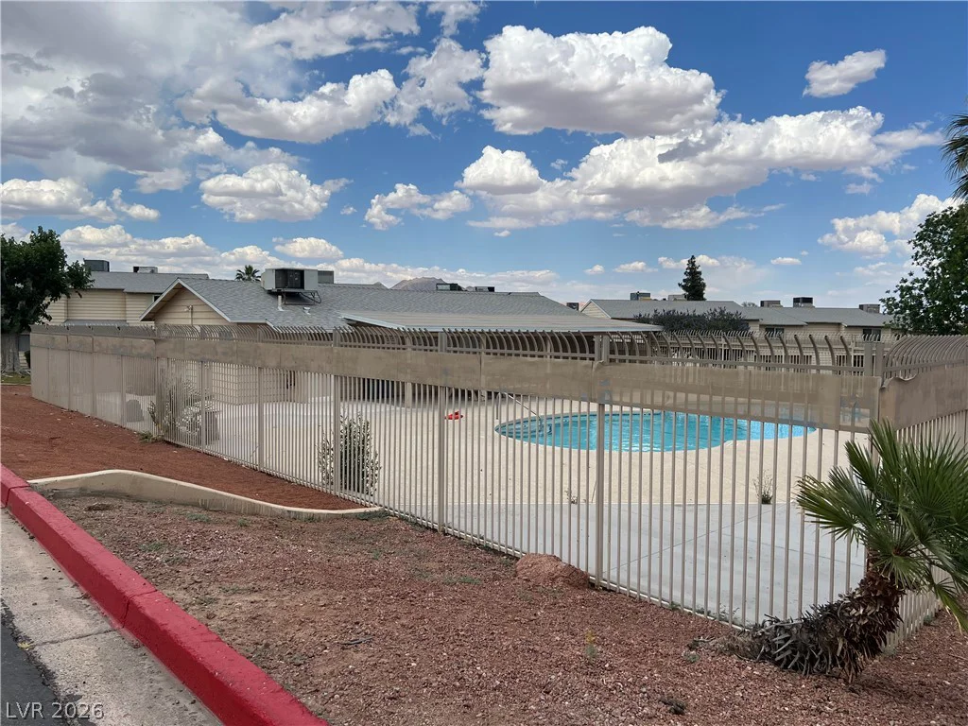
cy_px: 363
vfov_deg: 53.1
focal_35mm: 26
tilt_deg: -3.6
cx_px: 484
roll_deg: +0.1
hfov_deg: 67.3
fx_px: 727
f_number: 1.5
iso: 50
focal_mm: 5.7
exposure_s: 1/6211
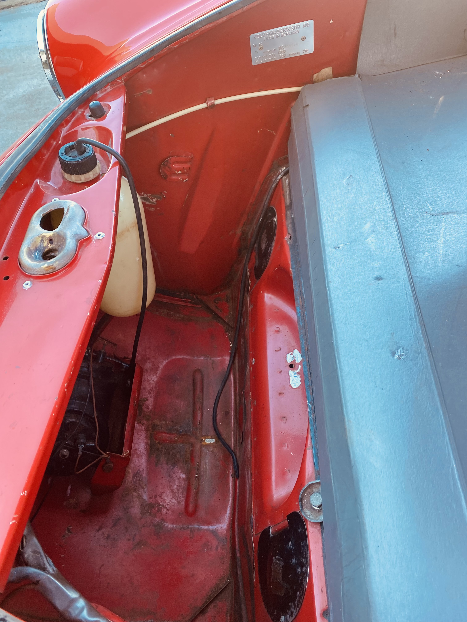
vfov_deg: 67.3
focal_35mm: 26
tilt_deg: -49.7
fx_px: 468
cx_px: 234
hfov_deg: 53.1
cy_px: 311
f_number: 1.8
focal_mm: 4.25
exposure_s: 1/121
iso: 125
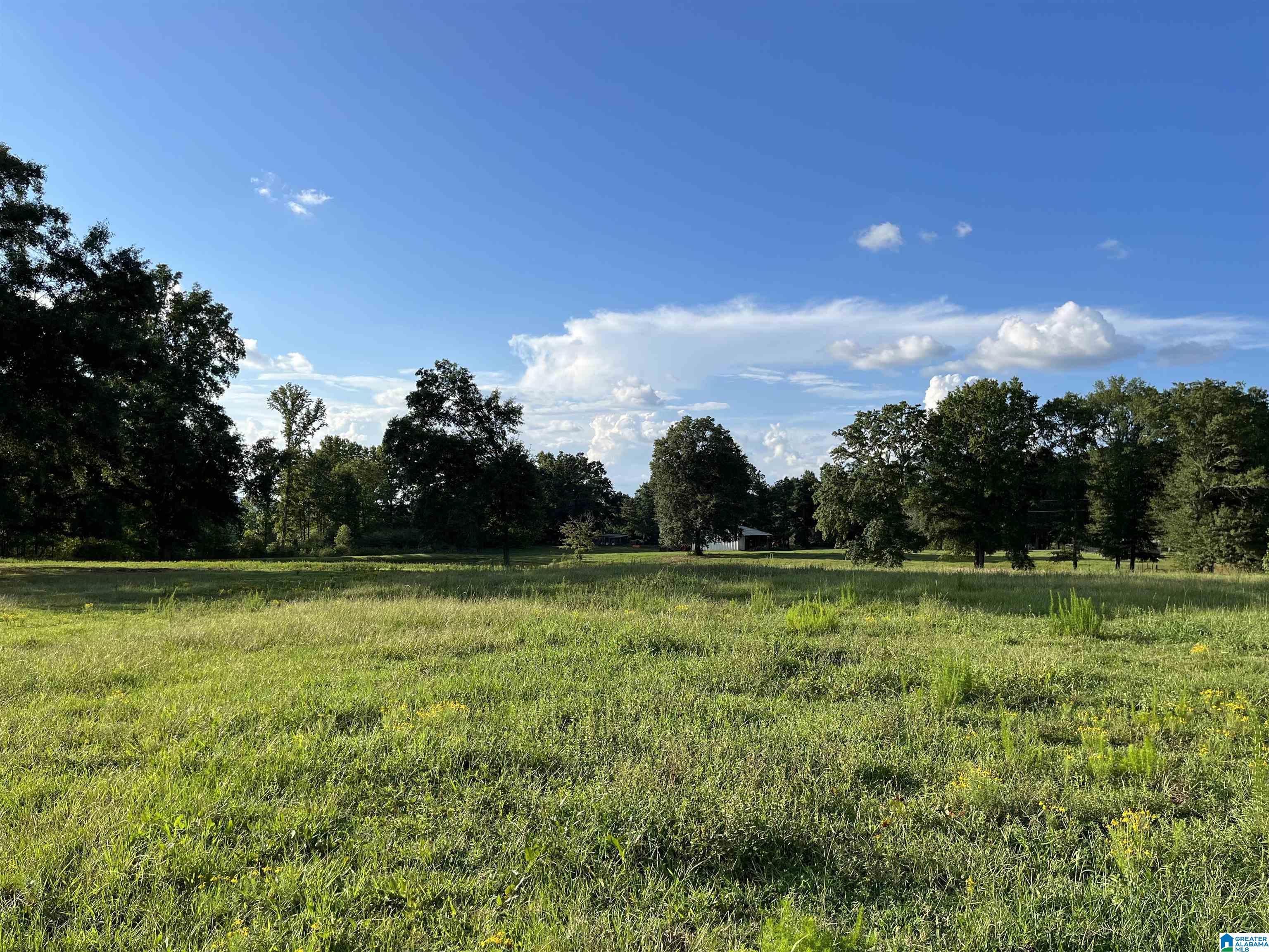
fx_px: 953
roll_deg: -1.3
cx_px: 634
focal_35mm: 26
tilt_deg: +2.5
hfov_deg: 67.3
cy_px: 476
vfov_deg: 53.1
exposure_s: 1/3521
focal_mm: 5.1
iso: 50
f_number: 1.6
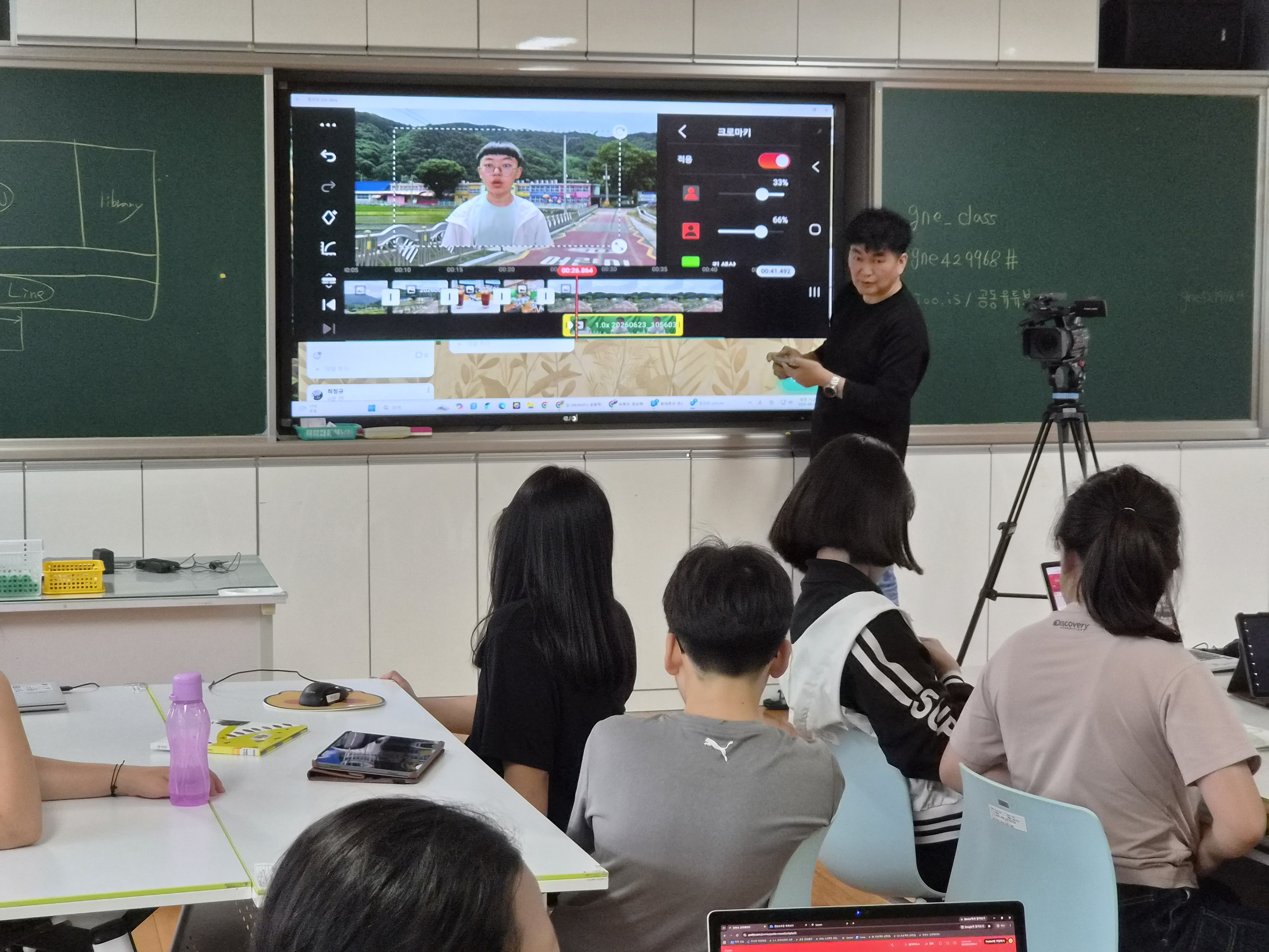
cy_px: 476
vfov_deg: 21.3
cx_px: 634
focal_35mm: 69
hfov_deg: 28.2
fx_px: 2529
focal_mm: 7
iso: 250
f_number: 2.4
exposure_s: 1/120
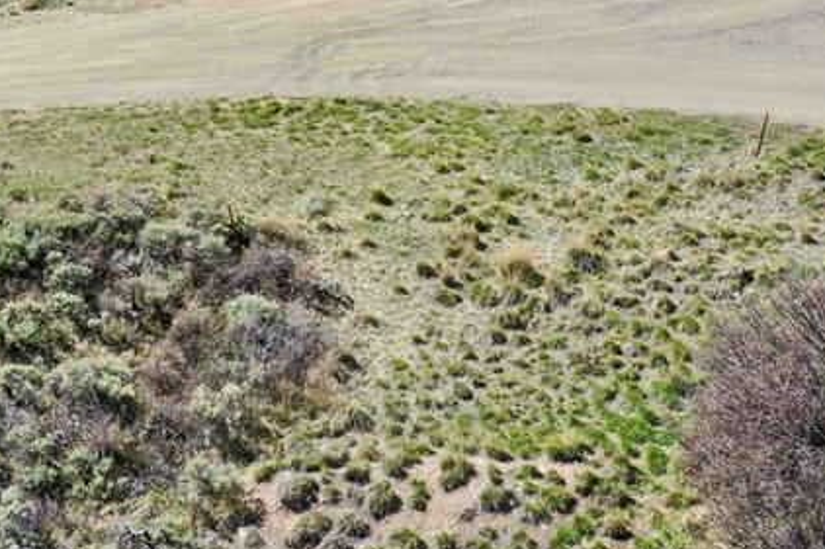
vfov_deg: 19.0
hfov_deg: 29.0
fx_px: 1558
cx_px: 166
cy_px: -86
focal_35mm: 68
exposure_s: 1/120
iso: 100
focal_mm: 10.26
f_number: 4.5
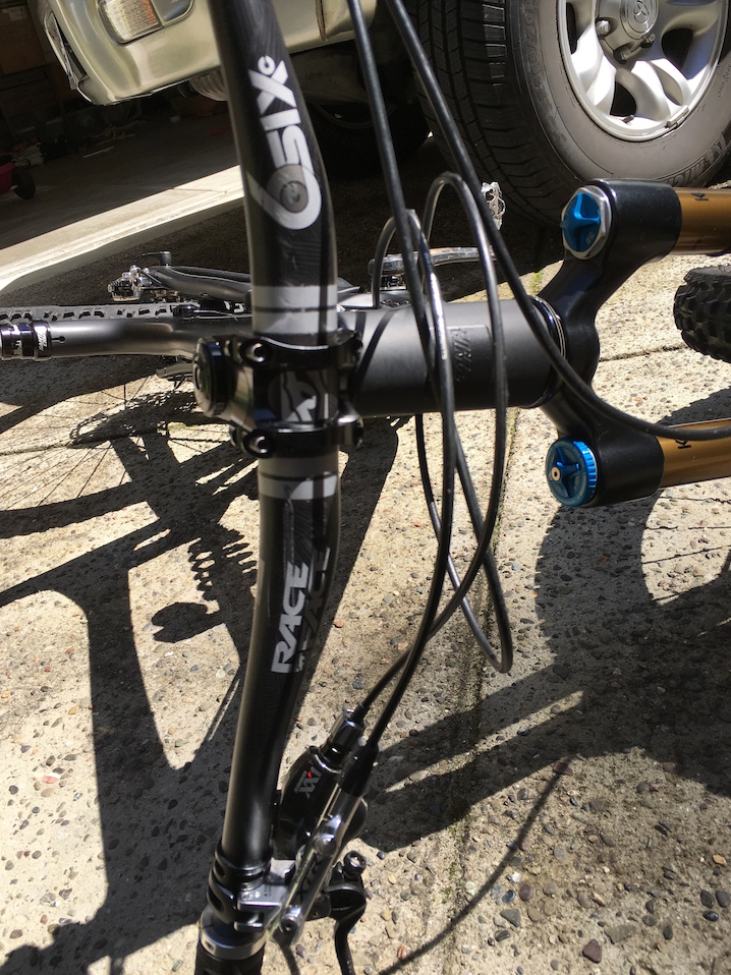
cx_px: 375
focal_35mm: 31
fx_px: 873
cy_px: 459
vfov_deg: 58.3
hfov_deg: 45.4
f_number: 2.2
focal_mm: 4.15
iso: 25
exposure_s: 1/718
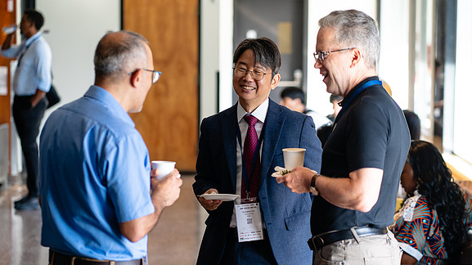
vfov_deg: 11.9
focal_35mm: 102
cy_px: 132
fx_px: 1276
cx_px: 247
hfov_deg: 21.0
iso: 800
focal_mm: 85
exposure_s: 1/250
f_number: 2.8
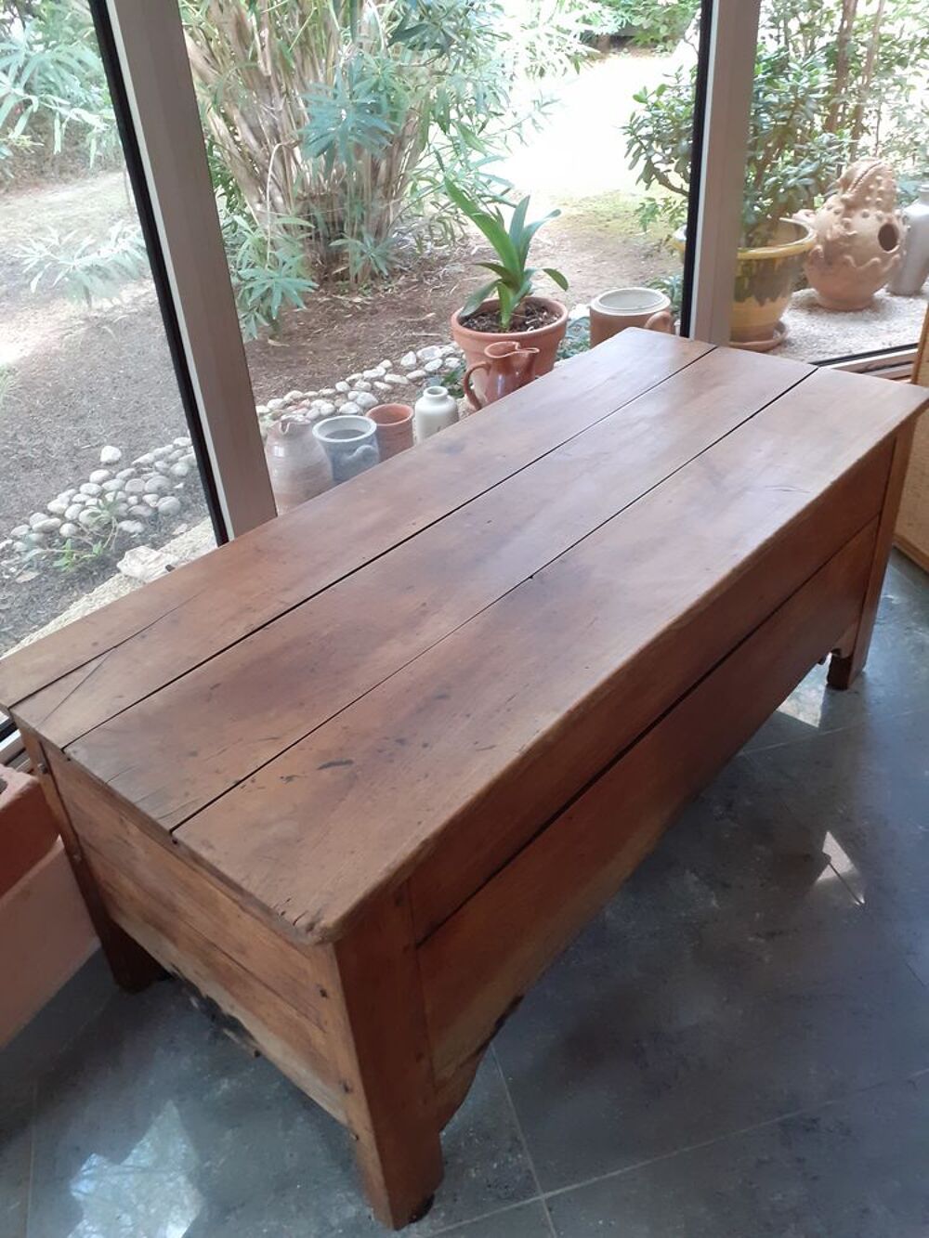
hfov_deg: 51.4
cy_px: 619
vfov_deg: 65.3
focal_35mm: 27
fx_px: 966
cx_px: 464
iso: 200
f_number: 1.9
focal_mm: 3.6
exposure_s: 1/50
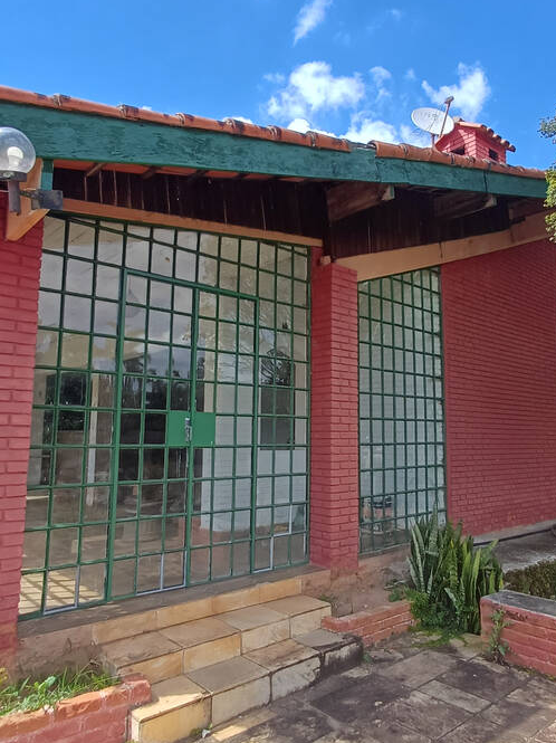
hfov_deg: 53.0
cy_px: 356
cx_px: 300
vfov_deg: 67.3
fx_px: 557
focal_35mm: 26
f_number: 2.2
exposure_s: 1/809
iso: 40
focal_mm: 1.64
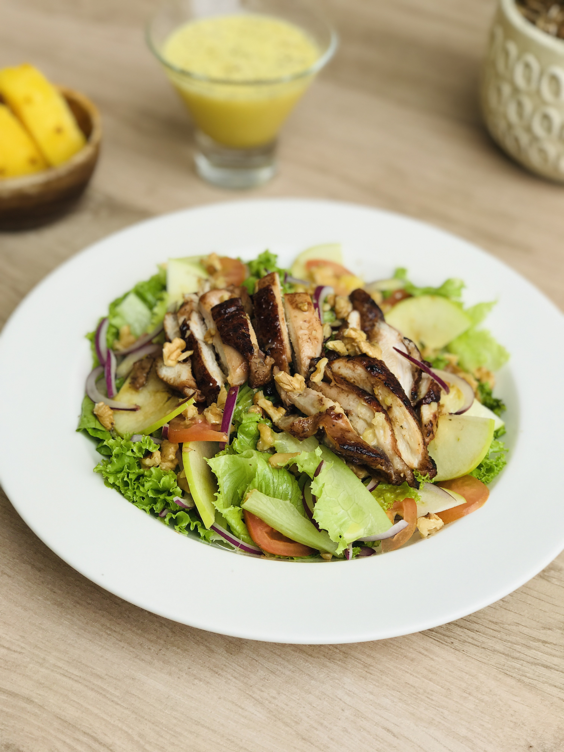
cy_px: 376
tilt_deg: -43.2
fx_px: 1238
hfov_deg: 25.7
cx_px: 282
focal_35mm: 57
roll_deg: -2.2
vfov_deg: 33.8
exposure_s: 1/361
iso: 20
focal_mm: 6.6
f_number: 2.8
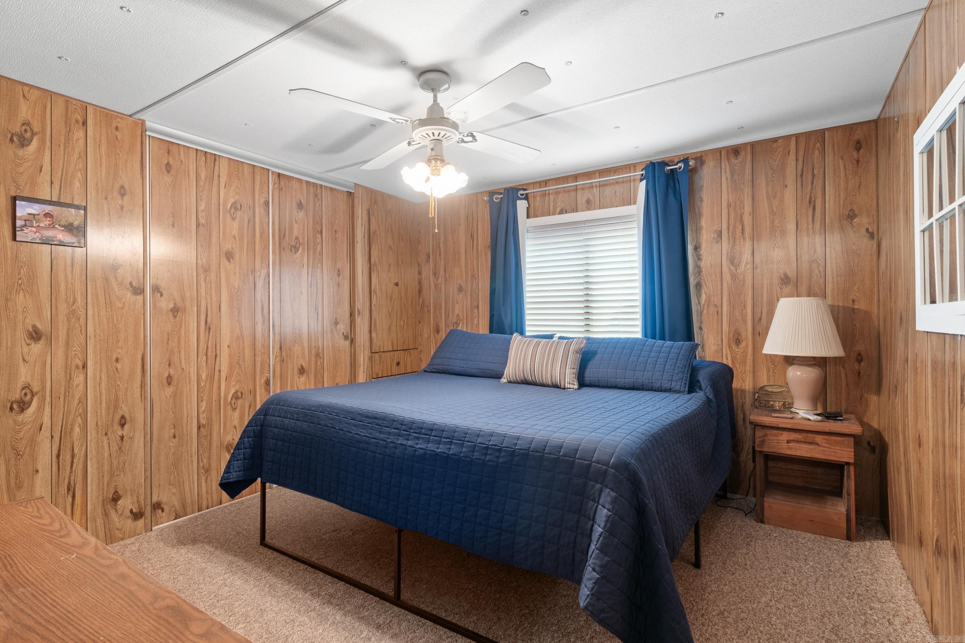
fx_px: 442
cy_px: 322
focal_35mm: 16
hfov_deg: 95.0
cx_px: 482
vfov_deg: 72.0
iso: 400
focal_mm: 11
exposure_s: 1.3
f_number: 8
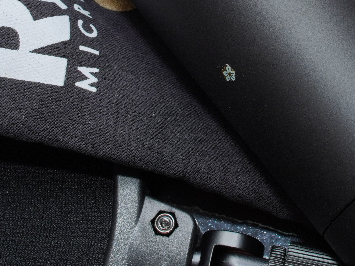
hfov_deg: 12.5
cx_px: 255
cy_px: -33
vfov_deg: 9.3
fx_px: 1615
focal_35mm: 158
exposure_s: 1/160
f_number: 9
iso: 250
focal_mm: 35
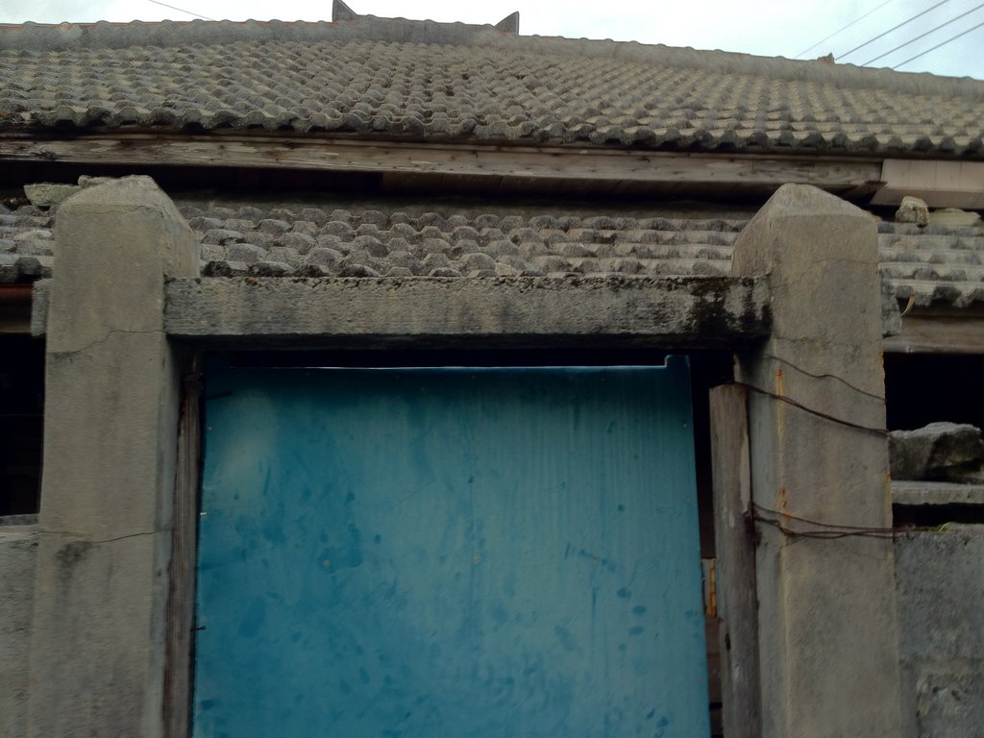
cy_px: 369
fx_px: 995
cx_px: 492
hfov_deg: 52.6
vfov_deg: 40.7
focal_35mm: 35
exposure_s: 1/24
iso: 64
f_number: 2.4
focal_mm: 4.28
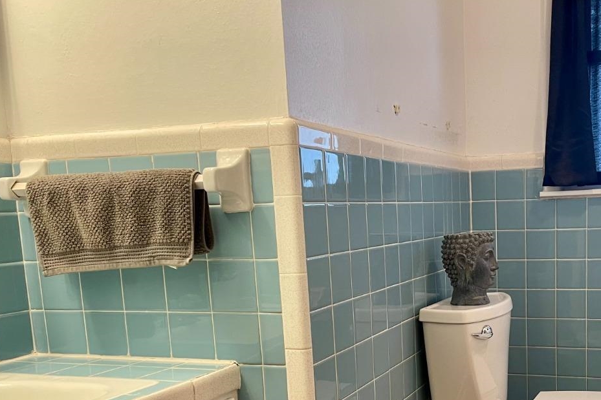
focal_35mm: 42
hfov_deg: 45.3
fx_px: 701
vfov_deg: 31.1
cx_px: 425
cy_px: 318
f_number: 1.6
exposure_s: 1/60
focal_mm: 5.1
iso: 160
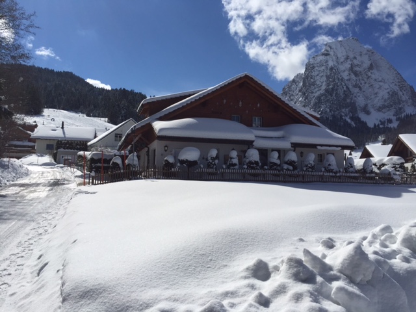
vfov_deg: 48.2
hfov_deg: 61.7
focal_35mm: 29
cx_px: 208
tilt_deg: +3.6
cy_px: 156
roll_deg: -0.7
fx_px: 349
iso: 32
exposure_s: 1/7937
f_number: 2.2
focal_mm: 4.15
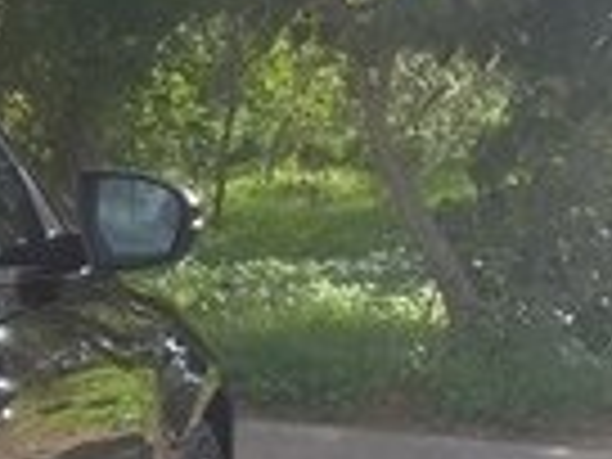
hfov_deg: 12.4
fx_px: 2652
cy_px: 835
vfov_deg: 9.4
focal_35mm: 150
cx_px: -342
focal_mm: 2.93
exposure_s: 1/270
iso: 40
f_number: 2.4
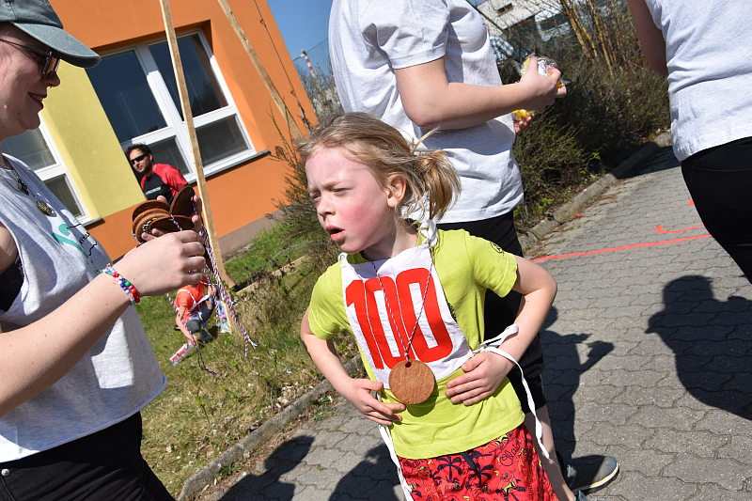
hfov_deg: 53.1
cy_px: 250
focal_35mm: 36
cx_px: 376
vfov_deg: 36.9
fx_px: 752
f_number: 7.1
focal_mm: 24
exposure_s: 1/2000
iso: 400
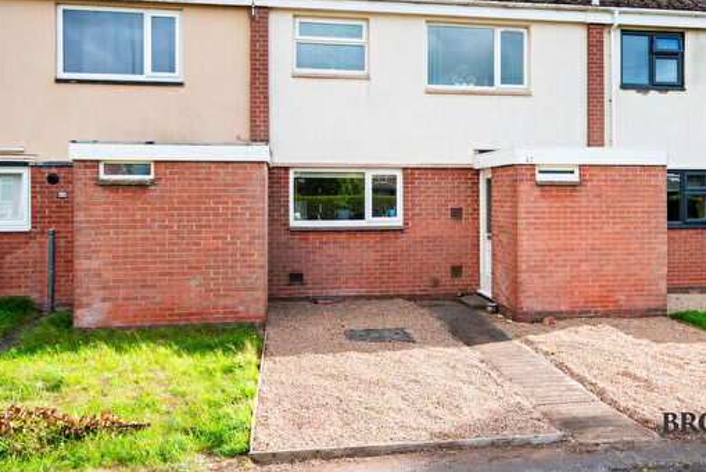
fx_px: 648
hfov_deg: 56.5
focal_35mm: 33
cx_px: 442
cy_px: 176
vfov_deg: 39.7
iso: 100
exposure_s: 1/80
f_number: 8
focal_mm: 16
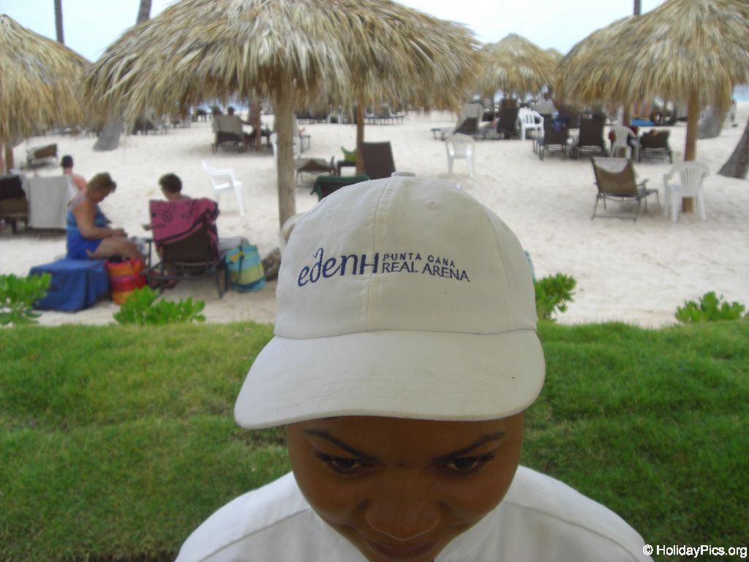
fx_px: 822
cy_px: 281
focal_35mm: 38
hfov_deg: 49.0
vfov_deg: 37.7
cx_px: 374
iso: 64
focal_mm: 6.2
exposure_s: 1/800
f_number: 2.7
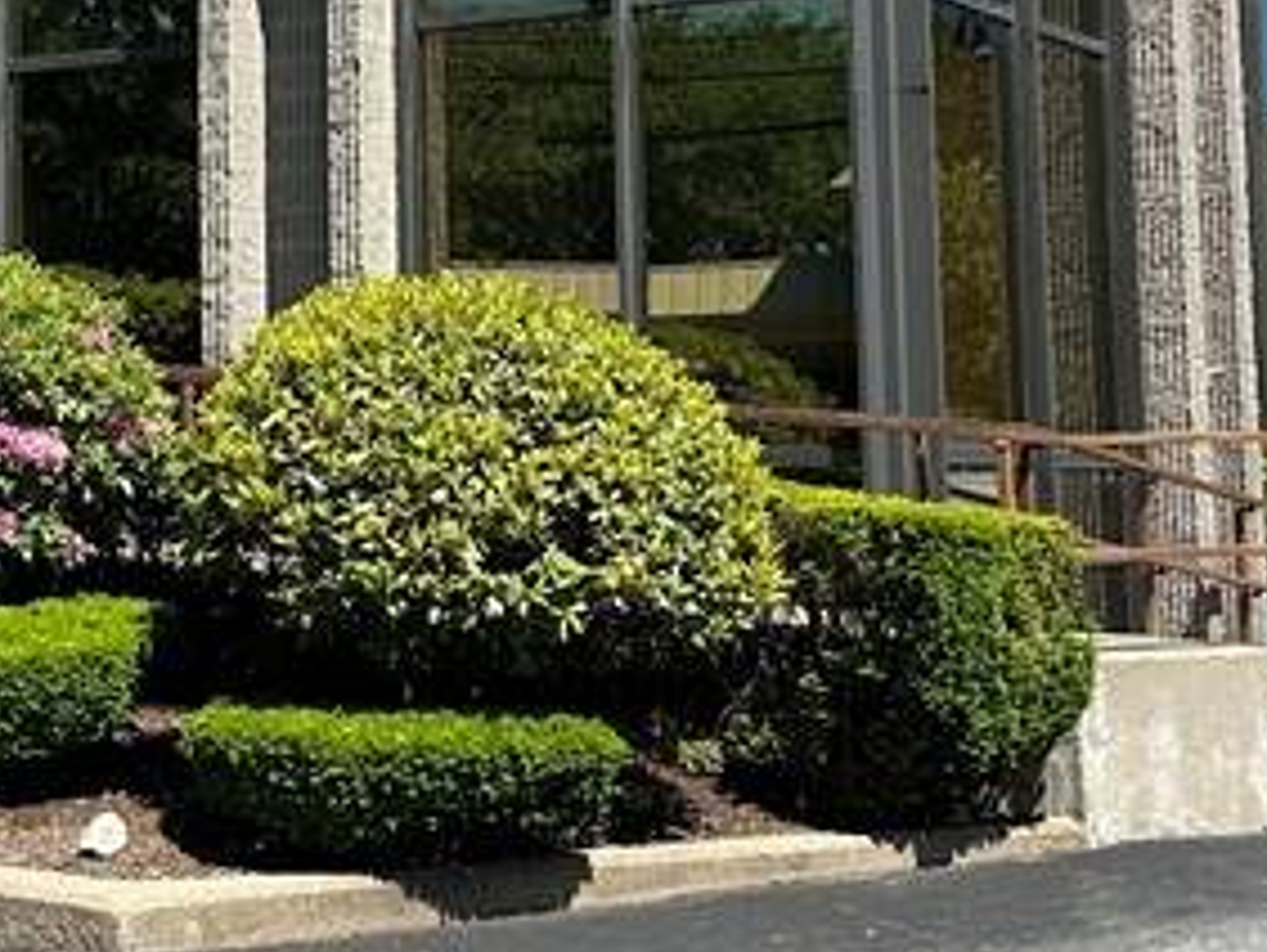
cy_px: 130
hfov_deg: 22.3
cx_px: 328
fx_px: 3187
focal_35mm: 87
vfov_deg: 16.8
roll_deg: +1.6
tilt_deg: +6.5
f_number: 1.78
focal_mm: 6.86
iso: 80
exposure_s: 1/3472
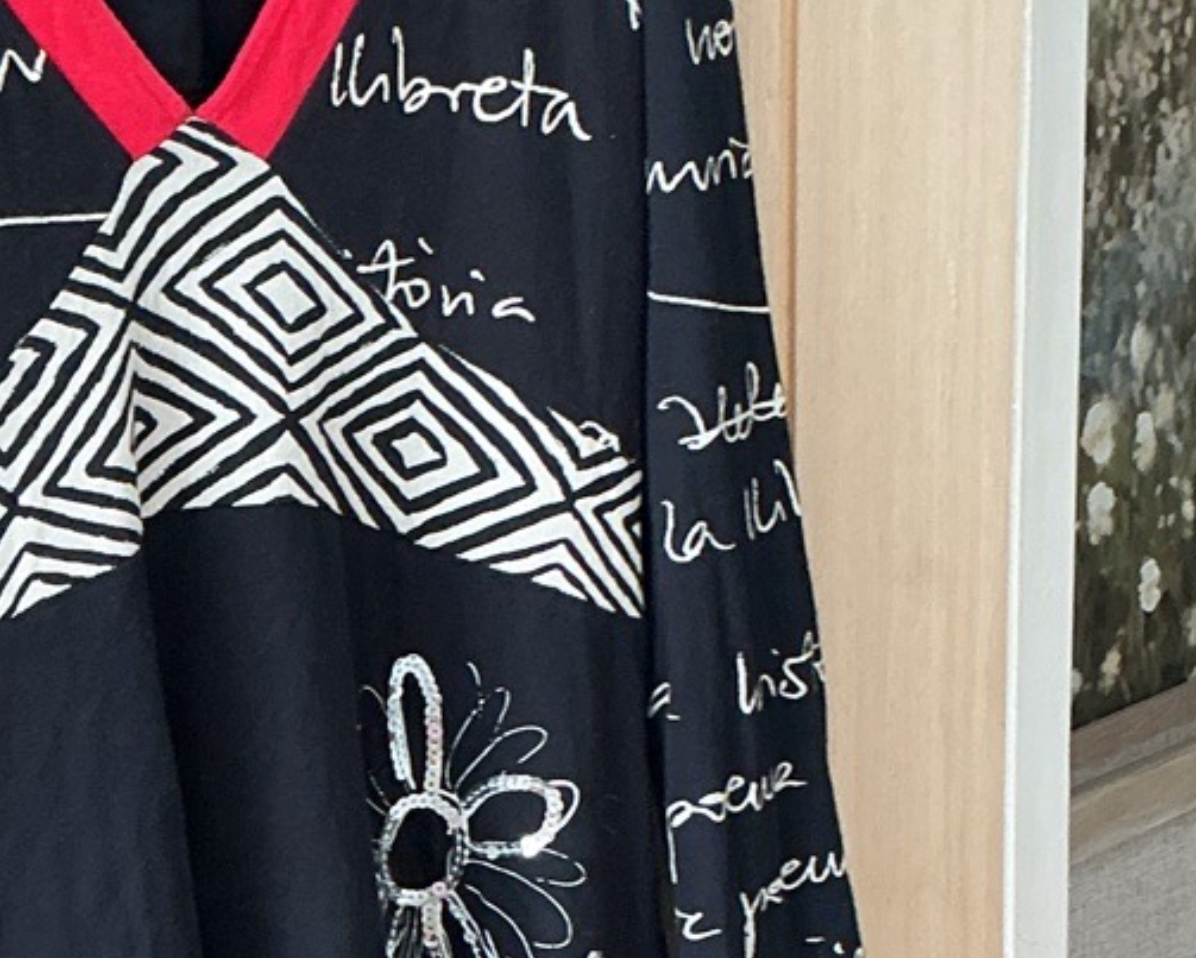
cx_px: 428
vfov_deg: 17.0
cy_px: 720
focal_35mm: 90
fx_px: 3188
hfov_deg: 21.2
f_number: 1.8
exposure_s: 1/50
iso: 80
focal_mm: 3
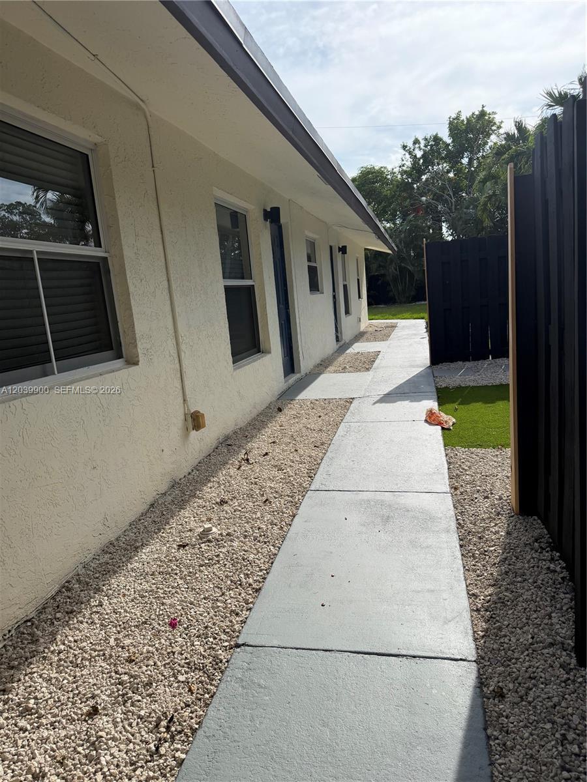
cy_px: 391
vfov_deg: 71.6
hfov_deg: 56.8
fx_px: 543
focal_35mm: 24
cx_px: 294
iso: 125
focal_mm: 6.76
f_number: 1.78
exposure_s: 1/6711
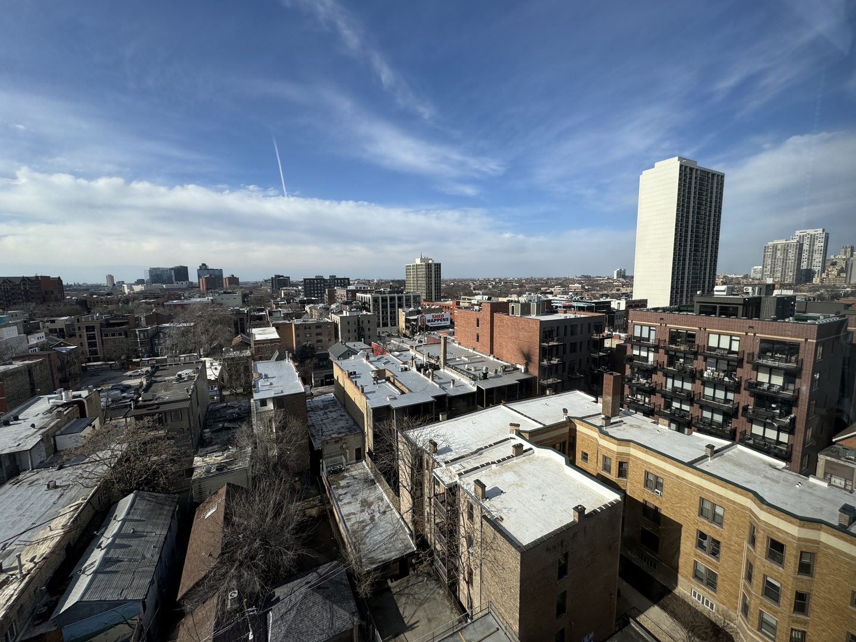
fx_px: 346
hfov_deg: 102.1
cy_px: 321
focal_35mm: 14
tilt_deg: -7.3
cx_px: 428
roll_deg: +0.1
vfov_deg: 85.7
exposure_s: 1/2985
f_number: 2.2
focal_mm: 2.22
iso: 50
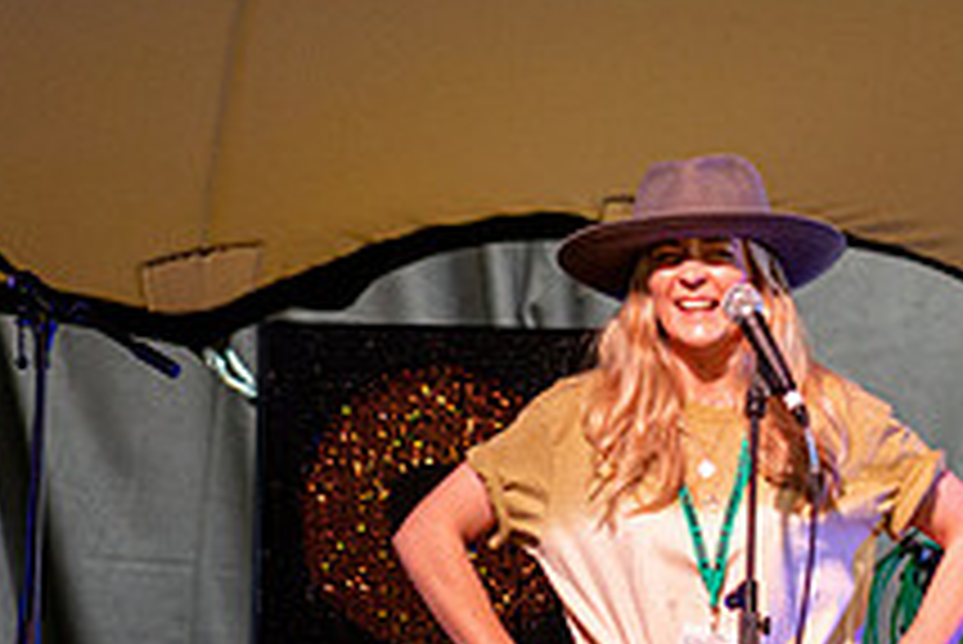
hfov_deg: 2.6
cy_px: 344
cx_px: 680
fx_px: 20985
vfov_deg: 1.8
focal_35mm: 784
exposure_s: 1/160
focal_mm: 200
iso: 2000
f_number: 2.8
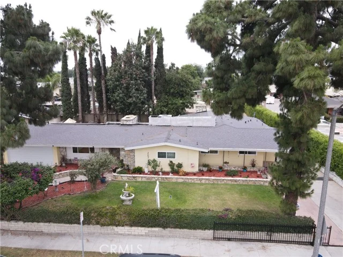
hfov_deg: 71.6
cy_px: 128
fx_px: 238
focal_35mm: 24
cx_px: 172
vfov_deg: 56.8
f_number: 2.8
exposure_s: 1/20
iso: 100
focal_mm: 4.5
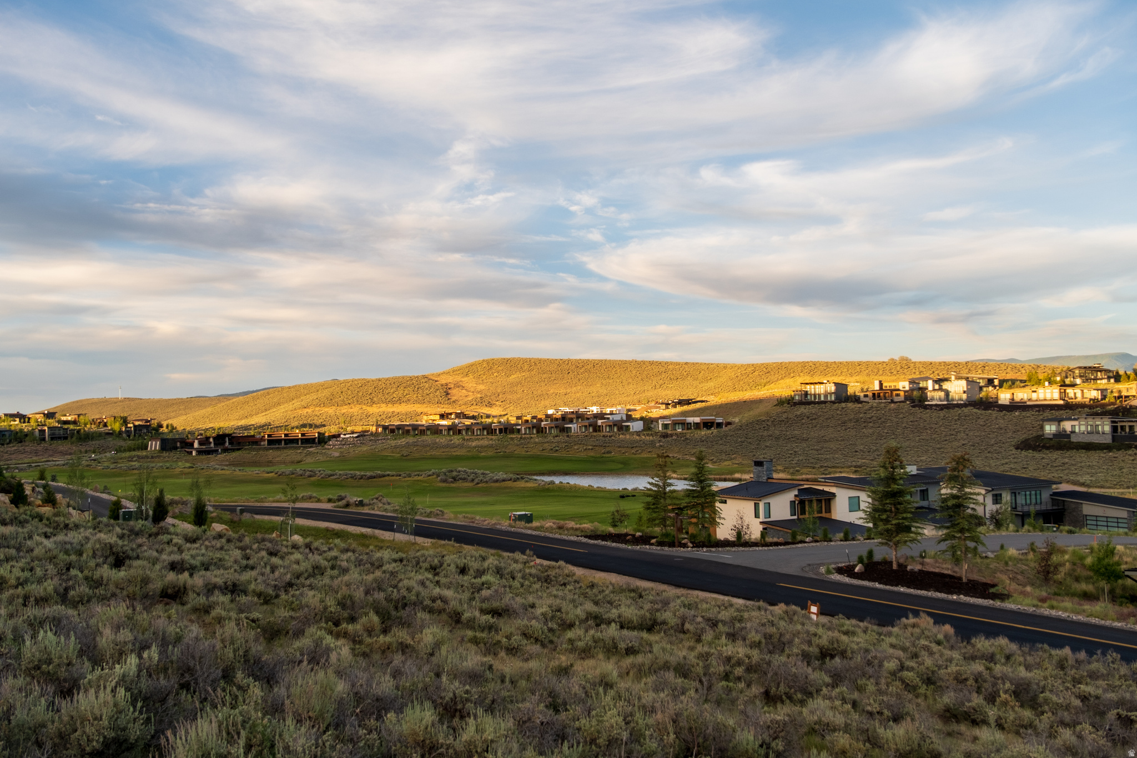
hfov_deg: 58.7
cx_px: 568
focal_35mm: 32
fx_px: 1011
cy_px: 379
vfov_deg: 41.1
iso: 320
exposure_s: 1/125
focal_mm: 21.5
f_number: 7.1
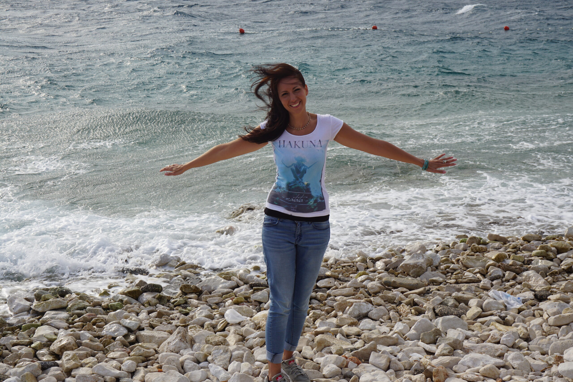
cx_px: 286
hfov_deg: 36.9
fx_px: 859
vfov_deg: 25.1
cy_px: 191
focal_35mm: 54
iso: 100
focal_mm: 36
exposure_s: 1/125
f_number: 11
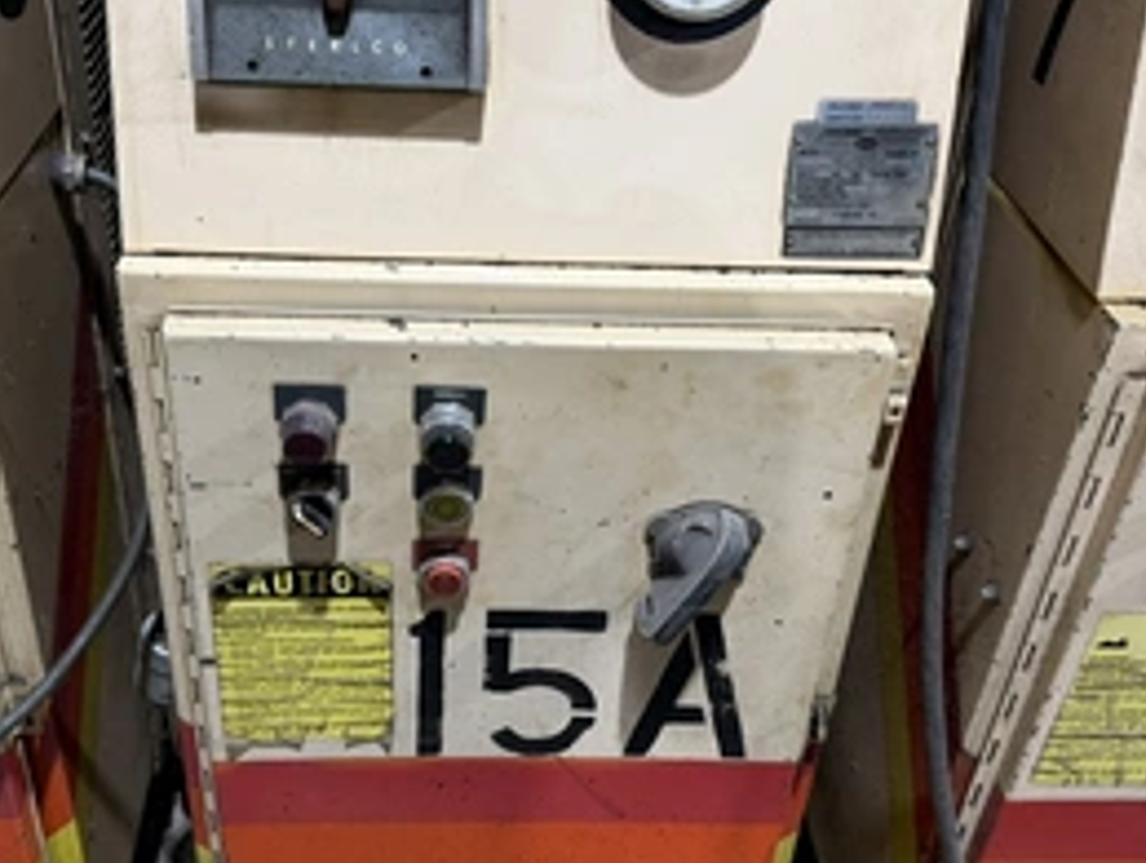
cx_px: 513
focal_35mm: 37
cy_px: 394
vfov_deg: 38.7
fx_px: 1227
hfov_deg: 50.0
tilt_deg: -31.7
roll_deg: -3.7
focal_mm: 6.76
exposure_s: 1/60
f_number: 1.78
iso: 160
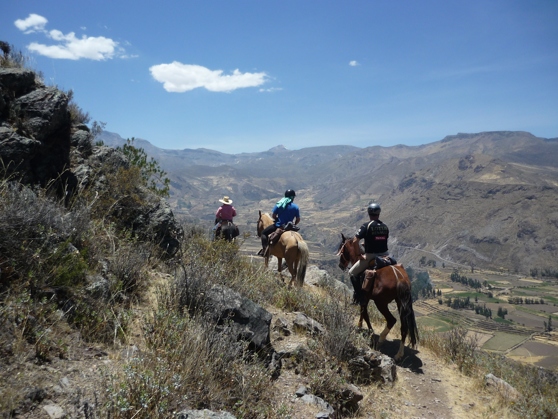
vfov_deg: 42.9
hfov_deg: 55.4
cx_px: 279
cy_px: 210
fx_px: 532
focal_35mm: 33
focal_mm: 5.5
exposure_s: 1/250
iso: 100
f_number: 8
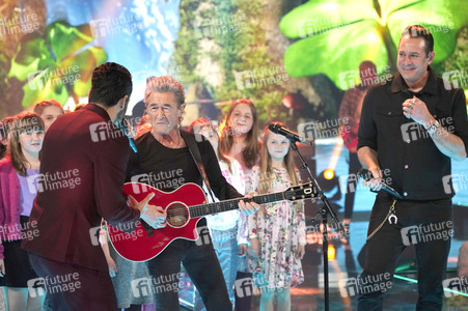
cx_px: 234
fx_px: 1858
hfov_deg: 14.4
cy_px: 156
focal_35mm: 143
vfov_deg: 9.6
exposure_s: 1/160
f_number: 5.6
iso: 3200
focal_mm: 143
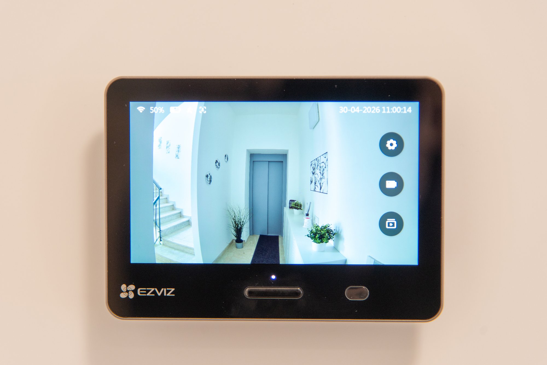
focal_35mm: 120
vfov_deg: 11.4
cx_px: 274
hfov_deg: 17.1
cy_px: 182
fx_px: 1824
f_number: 4
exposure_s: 1/80
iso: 1250
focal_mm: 120
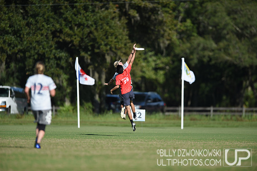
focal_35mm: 400
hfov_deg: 5.2
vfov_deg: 3.4
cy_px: 86
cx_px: 128
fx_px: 2854
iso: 100
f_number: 3.5
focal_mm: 400
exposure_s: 1/2500
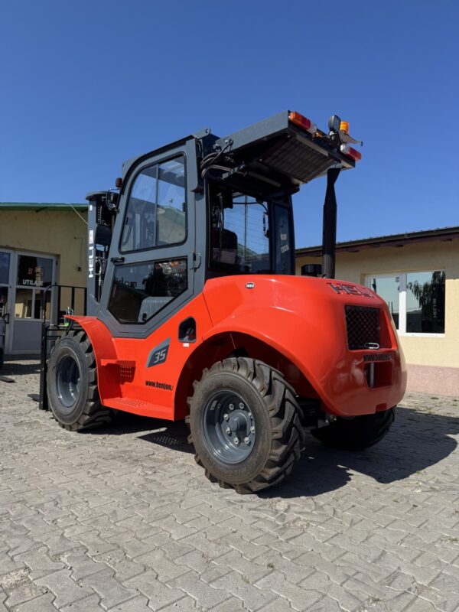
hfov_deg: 56.8
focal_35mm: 24
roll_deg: +0.6
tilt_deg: +2.7
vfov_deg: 71.6
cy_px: 306
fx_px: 424
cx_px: 230
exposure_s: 1/4049
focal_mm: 6.76
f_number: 1.78
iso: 80
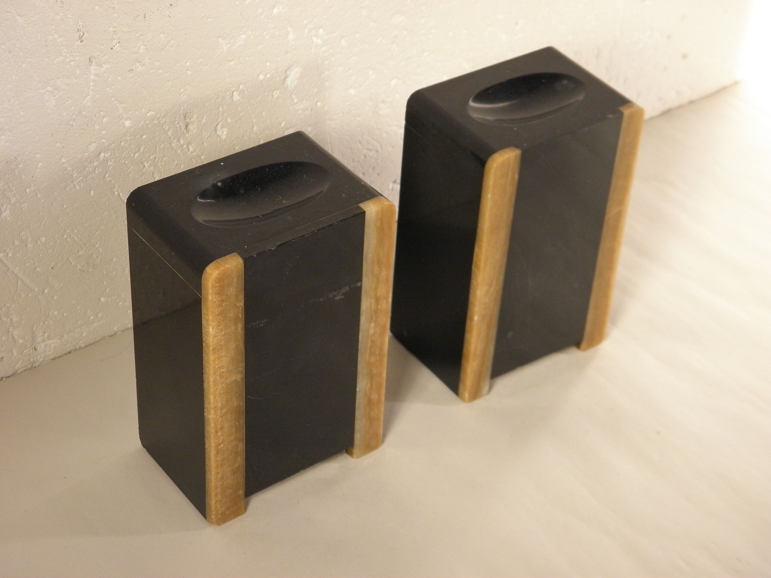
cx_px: 386
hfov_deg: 28.6
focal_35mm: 68
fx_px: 1515
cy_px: 289
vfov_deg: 21.6
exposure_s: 1/50
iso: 200
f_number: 4.3
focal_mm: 12.2
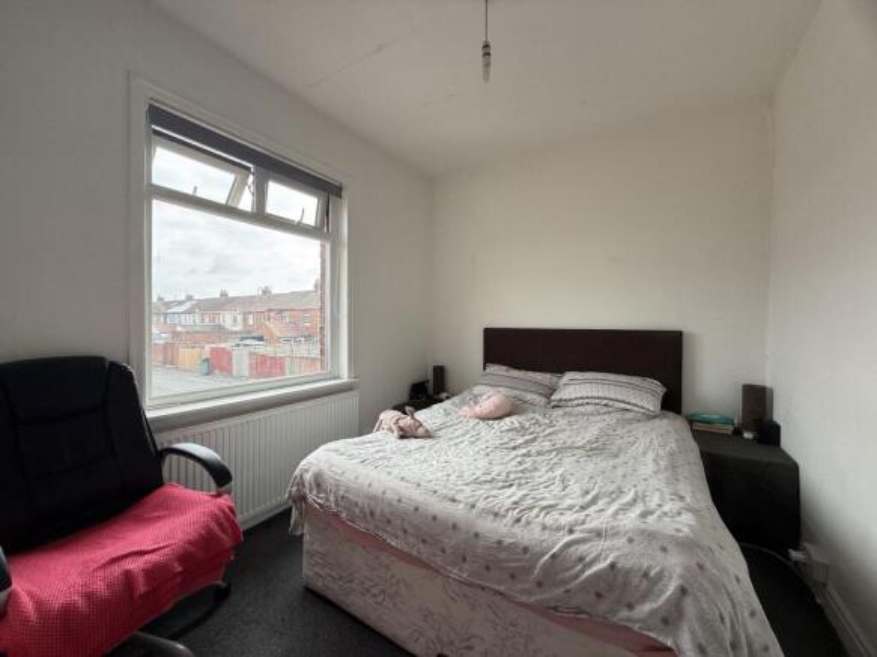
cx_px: 438
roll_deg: +0.2
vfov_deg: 85.7
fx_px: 355
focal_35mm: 14
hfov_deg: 102.1
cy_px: 328
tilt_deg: +3.8
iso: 50
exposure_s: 1/174
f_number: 2.2
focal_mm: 2.22
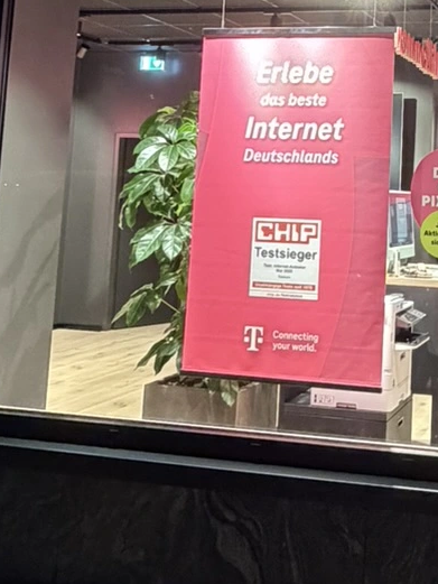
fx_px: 928
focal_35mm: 55
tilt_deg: +7.5
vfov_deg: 33.5
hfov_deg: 25.4
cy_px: 89
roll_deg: -1.0
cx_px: 425
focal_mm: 2.22
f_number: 2.2
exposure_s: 1/60
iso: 640
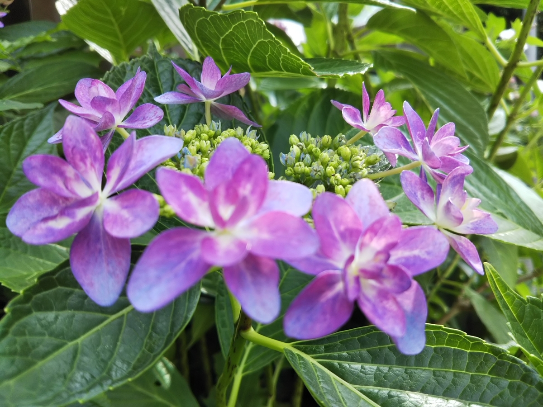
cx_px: 272
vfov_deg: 46.8
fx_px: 471
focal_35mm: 30
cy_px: 204
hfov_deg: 60.0
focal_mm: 4
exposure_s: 1/131
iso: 20
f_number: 2.2
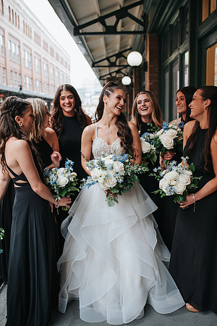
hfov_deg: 37.9
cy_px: 163
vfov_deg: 54.4
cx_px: 108
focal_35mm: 35
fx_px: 316
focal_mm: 35
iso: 560
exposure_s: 1/125
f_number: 2.8
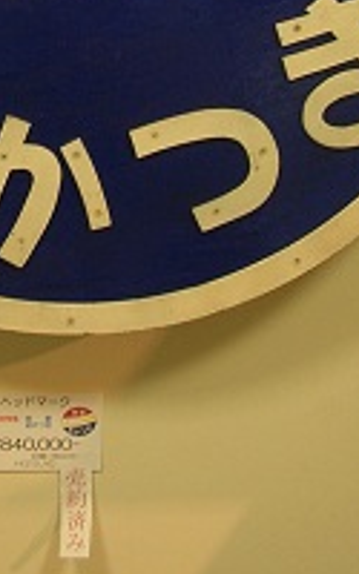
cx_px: 56
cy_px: -67
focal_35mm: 92
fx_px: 1440
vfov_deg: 21.3
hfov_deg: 14.1
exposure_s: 1/19.4
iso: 50
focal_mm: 5.8
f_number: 2.8
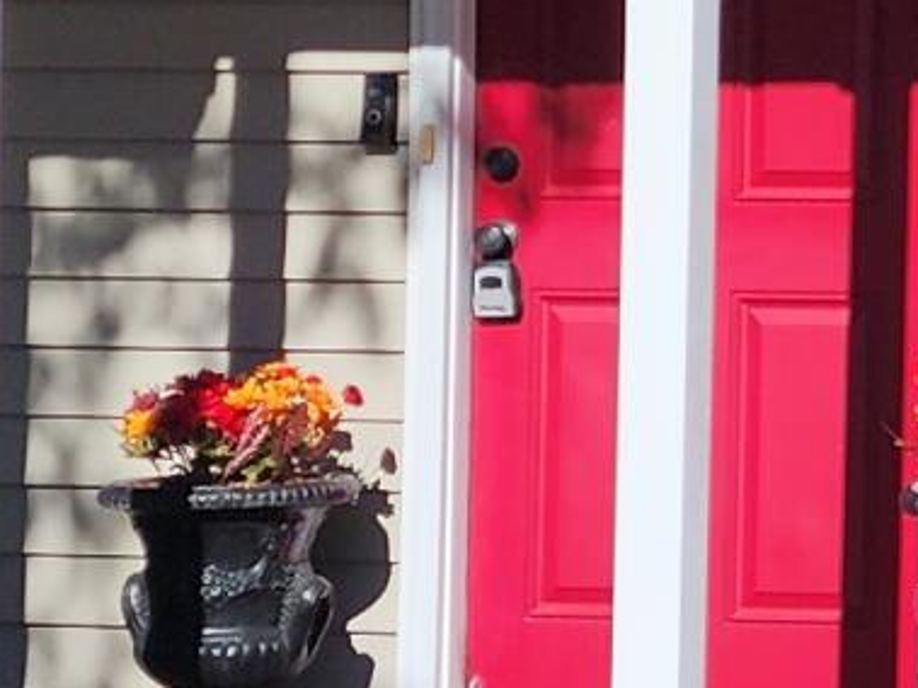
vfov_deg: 8.1
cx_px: 1732
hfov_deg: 10.2
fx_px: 4825
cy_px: 46
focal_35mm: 182
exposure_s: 1/2145
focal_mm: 6.4
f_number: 1.8
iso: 12
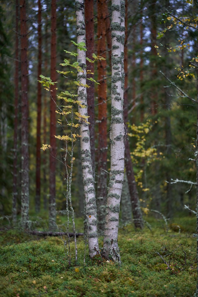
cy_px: 148
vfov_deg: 23.9
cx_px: 99
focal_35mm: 85
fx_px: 701
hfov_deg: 16.1
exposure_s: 1/500
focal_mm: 85
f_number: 1.2
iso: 100
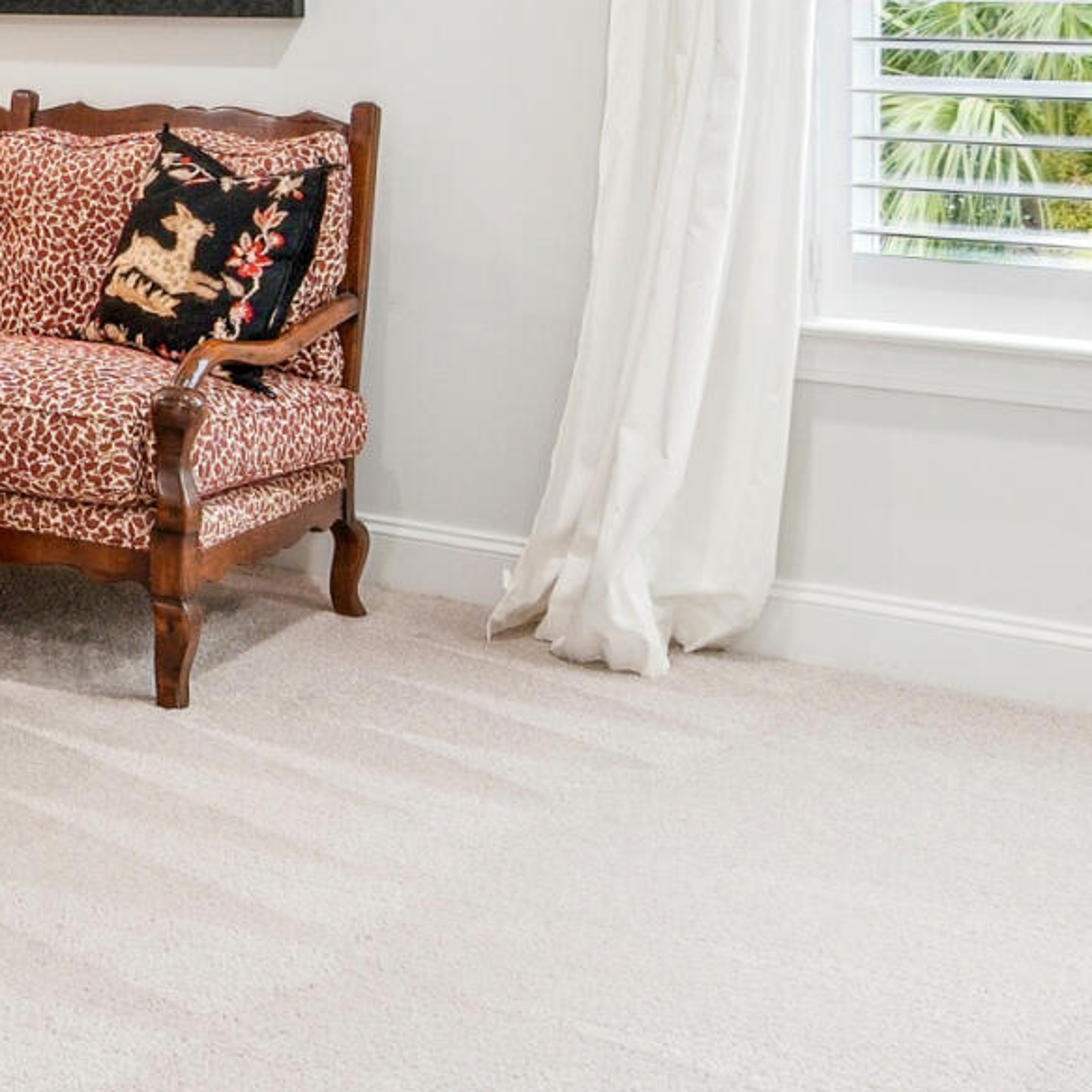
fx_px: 2498
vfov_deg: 23.6
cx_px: -654
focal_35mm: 70
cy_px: -6
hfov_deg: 20.3
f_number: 8
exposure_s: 1/5
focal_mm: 16
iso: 400
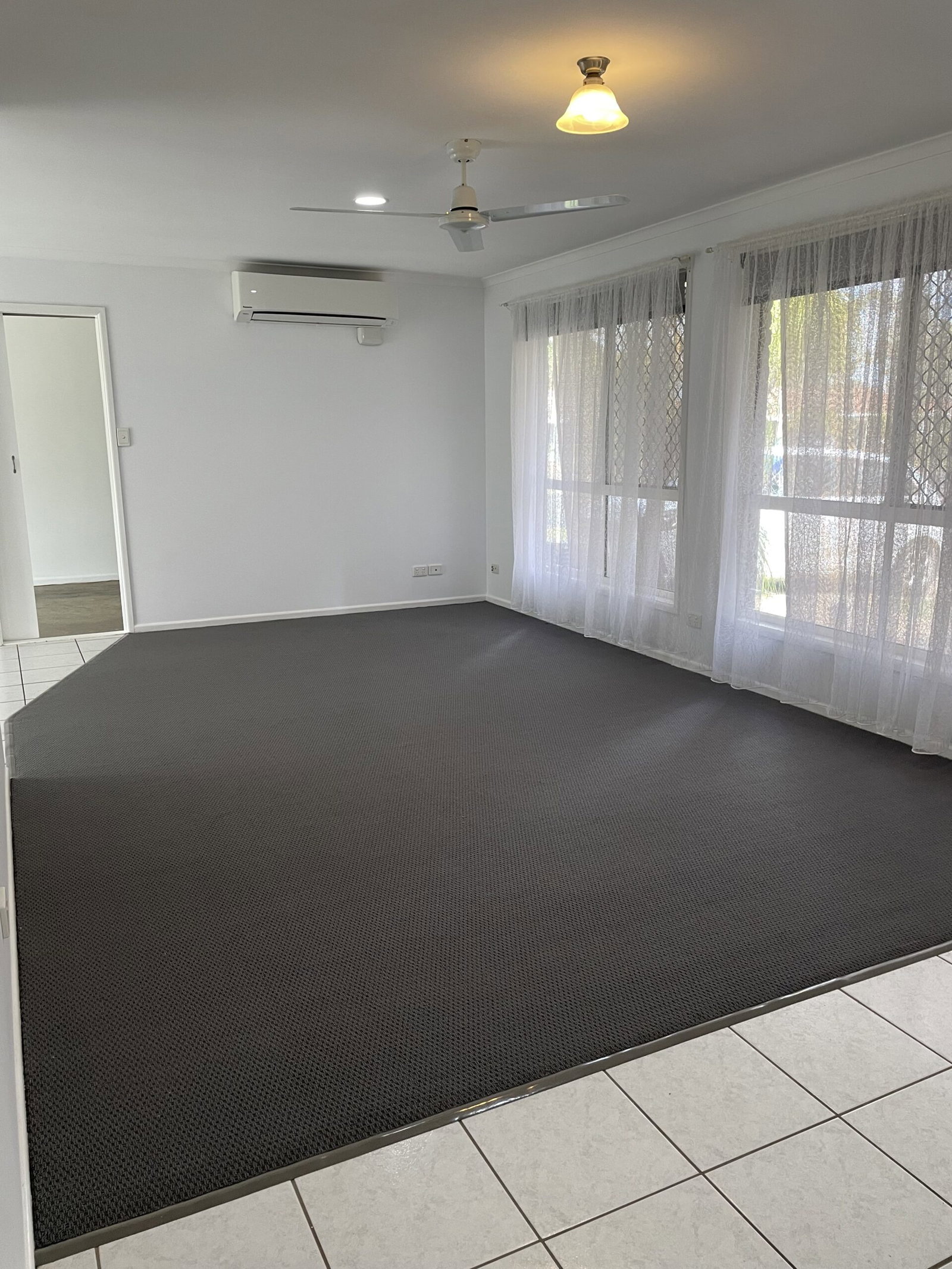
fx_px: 953
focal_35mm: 26
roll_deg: +0.3
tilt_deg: -11.5
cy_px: 634
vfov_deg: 67.3
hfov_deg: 53.1
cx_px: 476
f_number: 1.6
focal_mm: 4.2
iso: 125
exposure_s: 1/68
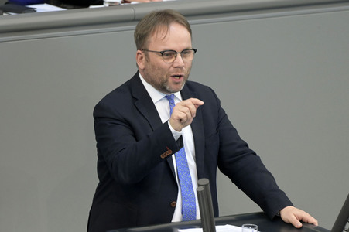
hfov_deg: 4.9
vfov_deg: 3.3
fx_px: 4069
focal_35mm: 420
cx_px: 174
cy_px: 116
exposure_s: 1/400
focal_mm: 420
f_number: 5.6
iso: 10000
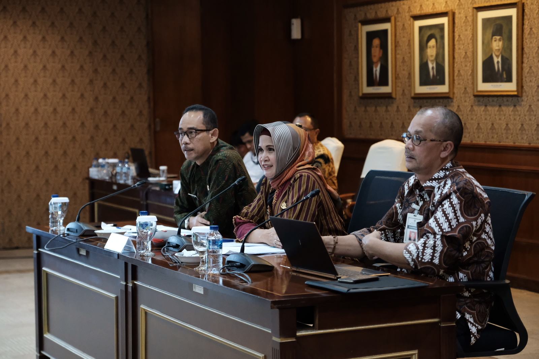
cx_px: 270
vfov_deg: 16.4
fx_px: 1242
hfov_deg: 24.5
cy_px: 180
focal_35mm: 83
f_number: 2.8
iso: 4000
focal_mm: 55
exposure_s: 1/200
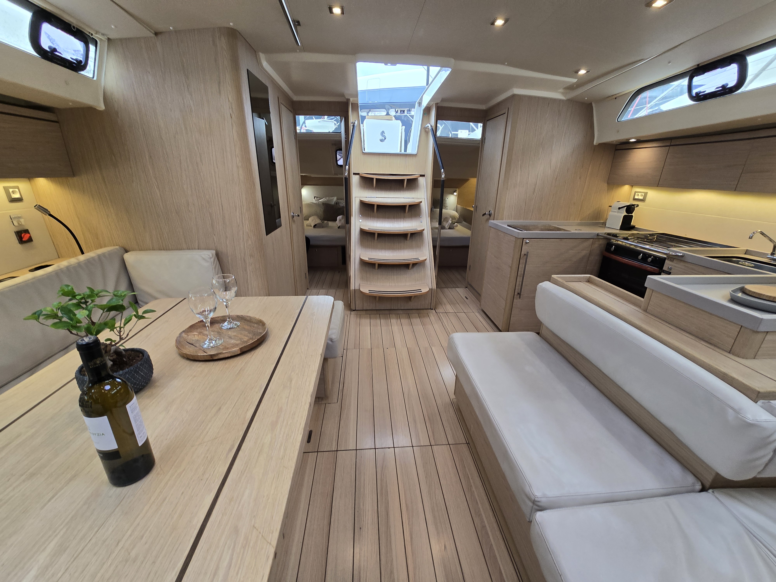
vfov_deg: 89.9
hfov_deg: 106.2
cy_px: 291
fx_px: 291
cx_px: 388
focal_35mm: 13
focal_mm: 2.2
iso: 64
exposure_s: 1/50
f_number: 2.2
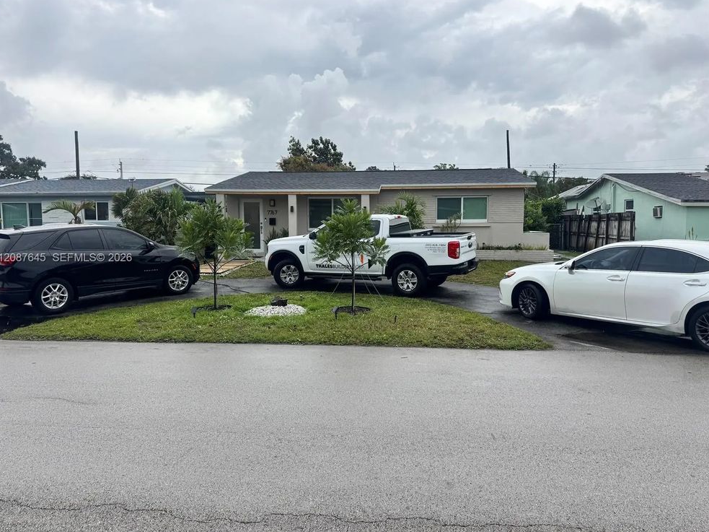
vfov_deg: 54.9
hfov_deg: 69.4
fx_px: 512
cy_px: 258
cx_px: 358
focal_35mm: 25
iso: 80
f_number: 1.78
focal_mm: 6.76
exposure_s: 1/1026
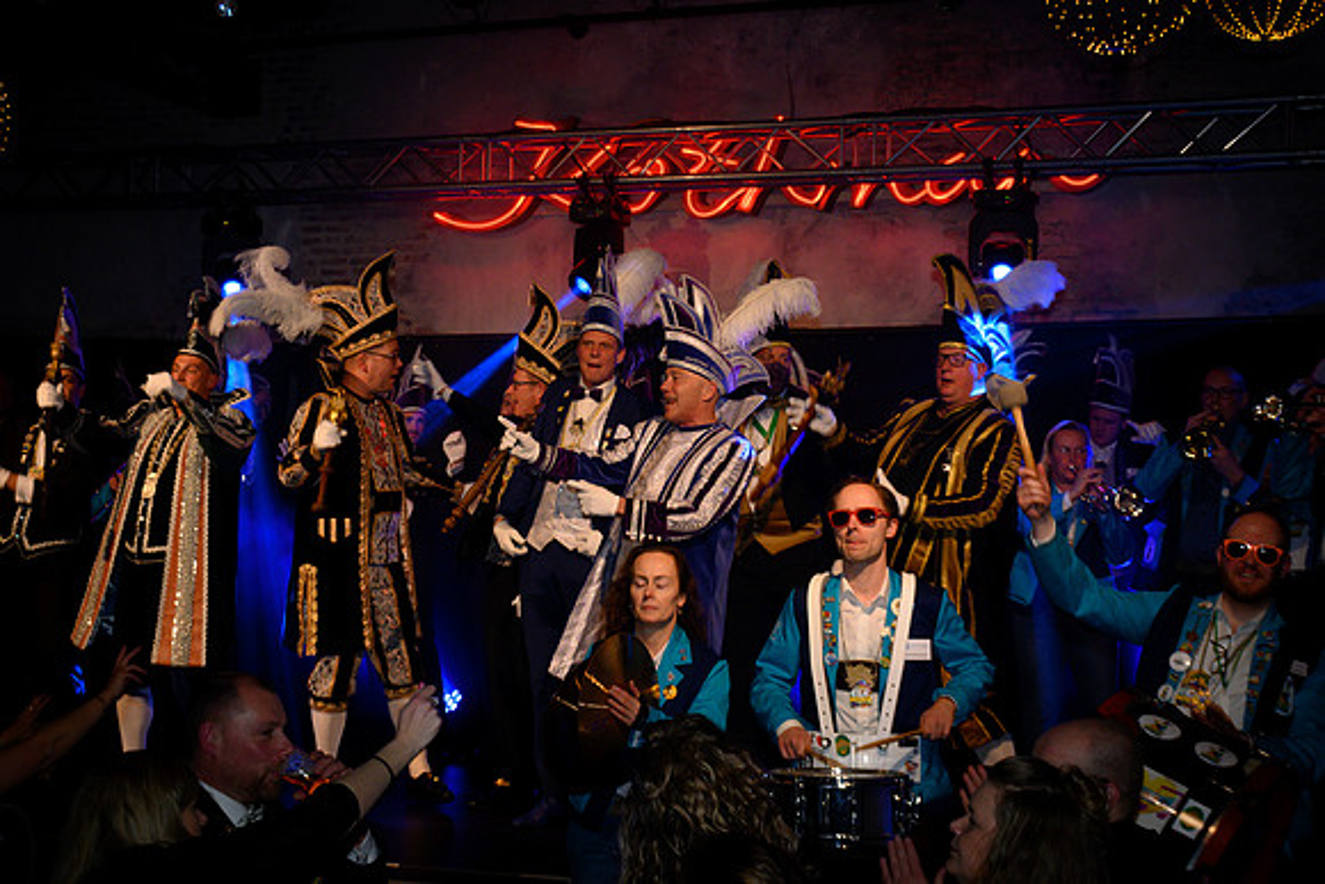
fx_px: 2098
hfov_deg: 35.0
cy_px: 442
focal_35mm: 57
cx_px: 662
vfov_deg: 23.8
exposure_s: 1/60
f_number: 6.3
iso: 640
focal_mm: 38
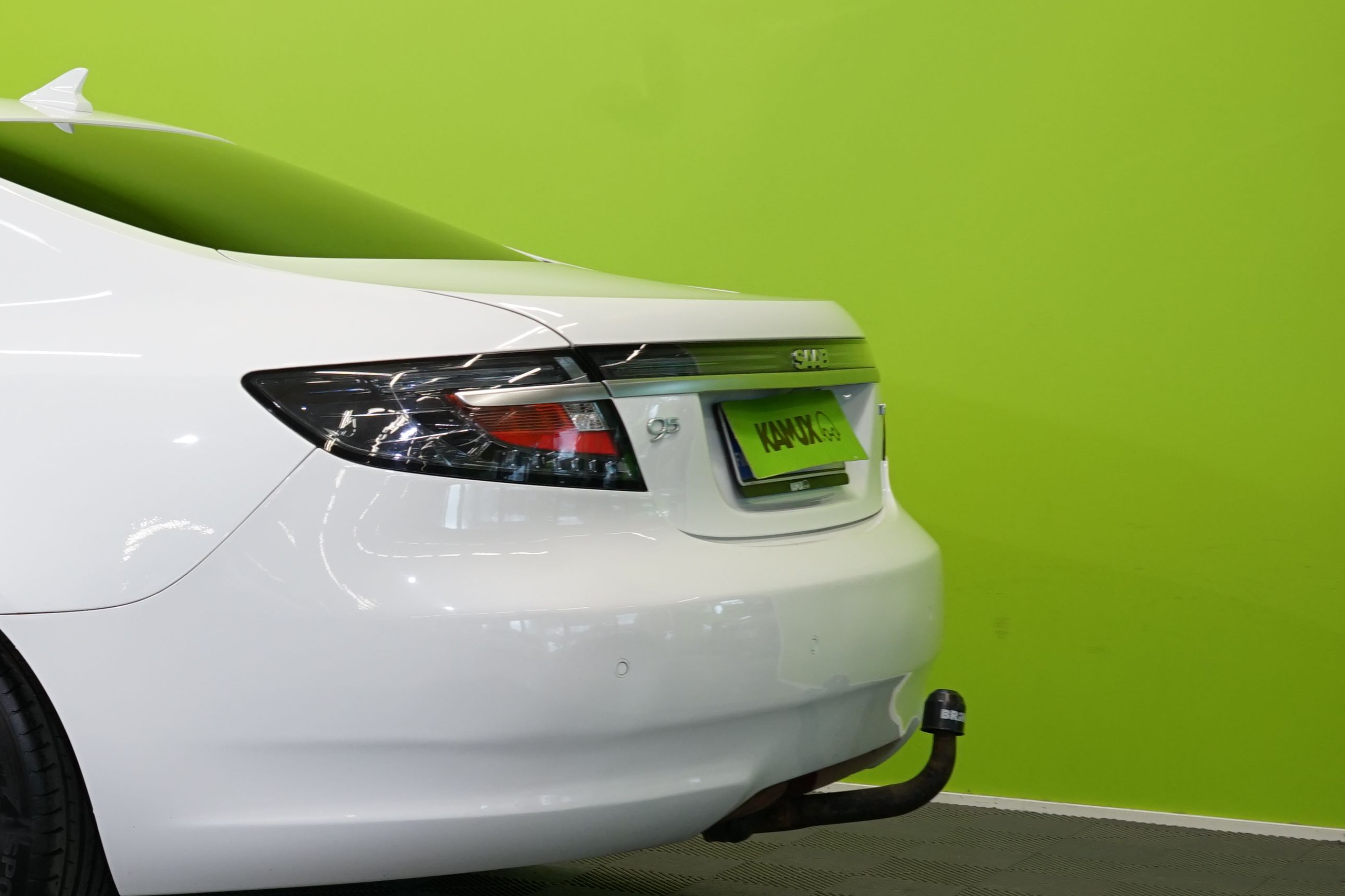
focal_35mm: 75
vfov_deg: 18.1
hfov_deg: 24.7
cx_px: -216
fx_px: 2802
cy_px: 576
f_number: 6.3
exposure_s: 1/40
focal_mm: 32
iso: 500
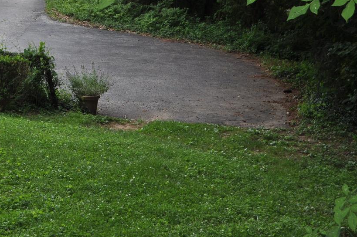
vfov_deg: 12.7
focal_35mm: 105
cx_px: -32
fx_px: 1040
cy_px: -49
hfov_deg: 18.7
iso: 200
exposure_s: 1/200
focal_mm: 28
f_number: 5.6
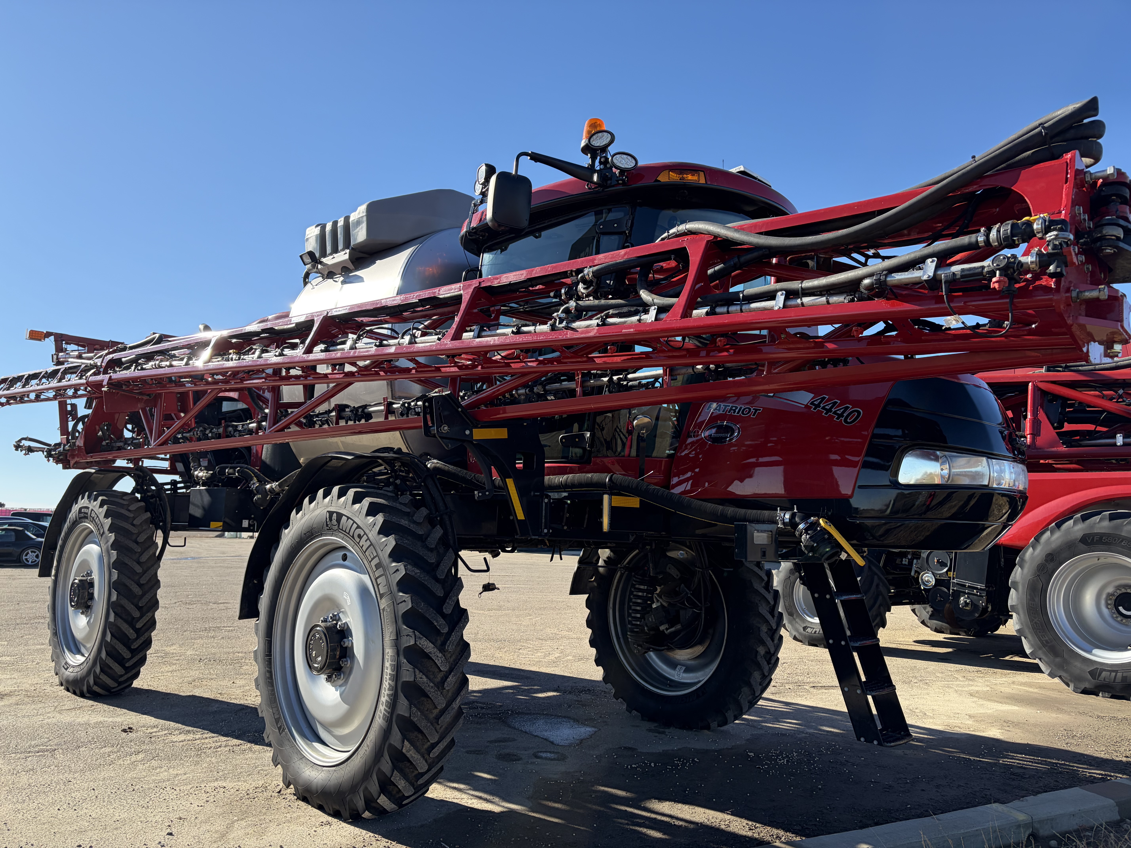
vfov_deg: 53.1
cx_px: 566
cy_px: 424
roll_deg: -0.8
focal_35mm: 26
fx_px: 849
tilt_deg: +7.3
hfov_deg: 67.3
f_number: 1.6
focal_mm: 5.96
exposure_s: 1/1953
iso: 64
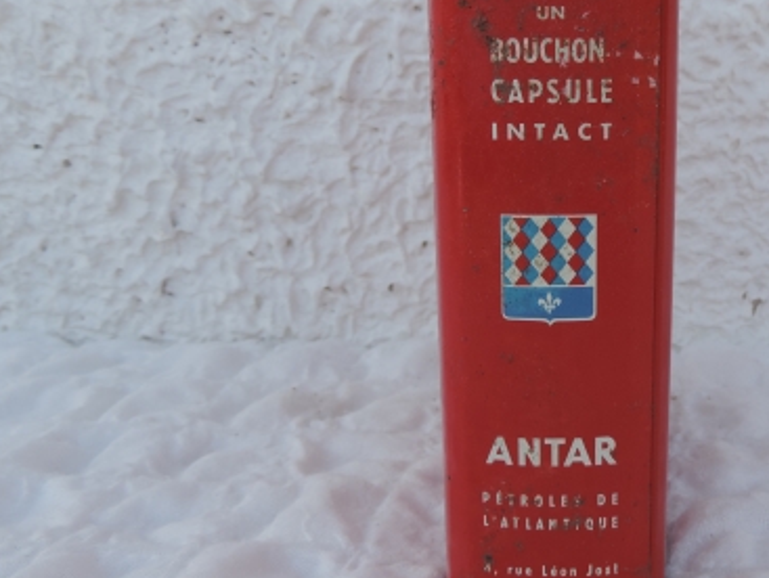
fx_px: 1090
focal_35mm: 49
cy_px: 226
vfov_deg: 29.6
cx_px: 572
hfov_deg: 37.9
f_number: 3.1
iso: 80
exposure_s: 1/200
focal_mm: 5.3
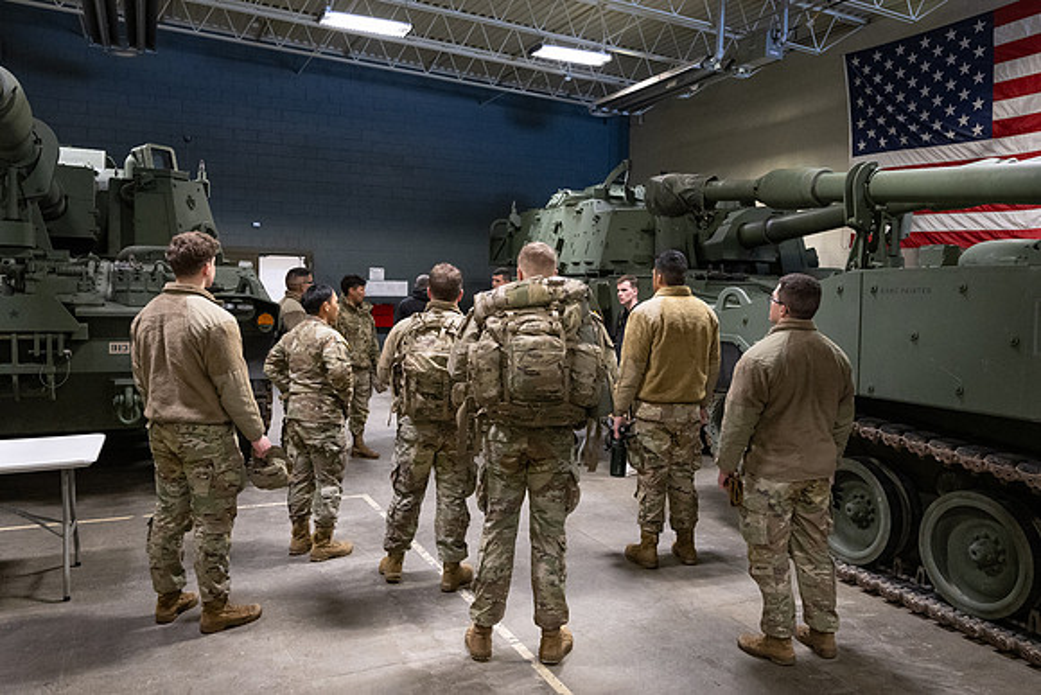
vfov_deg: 46.9
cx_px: 519
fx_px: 800
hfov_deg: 66.1
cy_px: 352
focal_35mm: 28
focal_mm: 20
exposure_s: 1/250
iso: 2500
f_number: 4
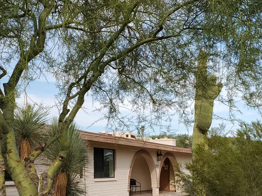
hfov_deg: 38.2
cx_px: 119
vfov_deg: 27.9
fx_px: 378
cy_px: 181
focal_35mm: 50
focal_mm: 4.3
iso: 50
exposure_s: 1/748
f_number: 2.4
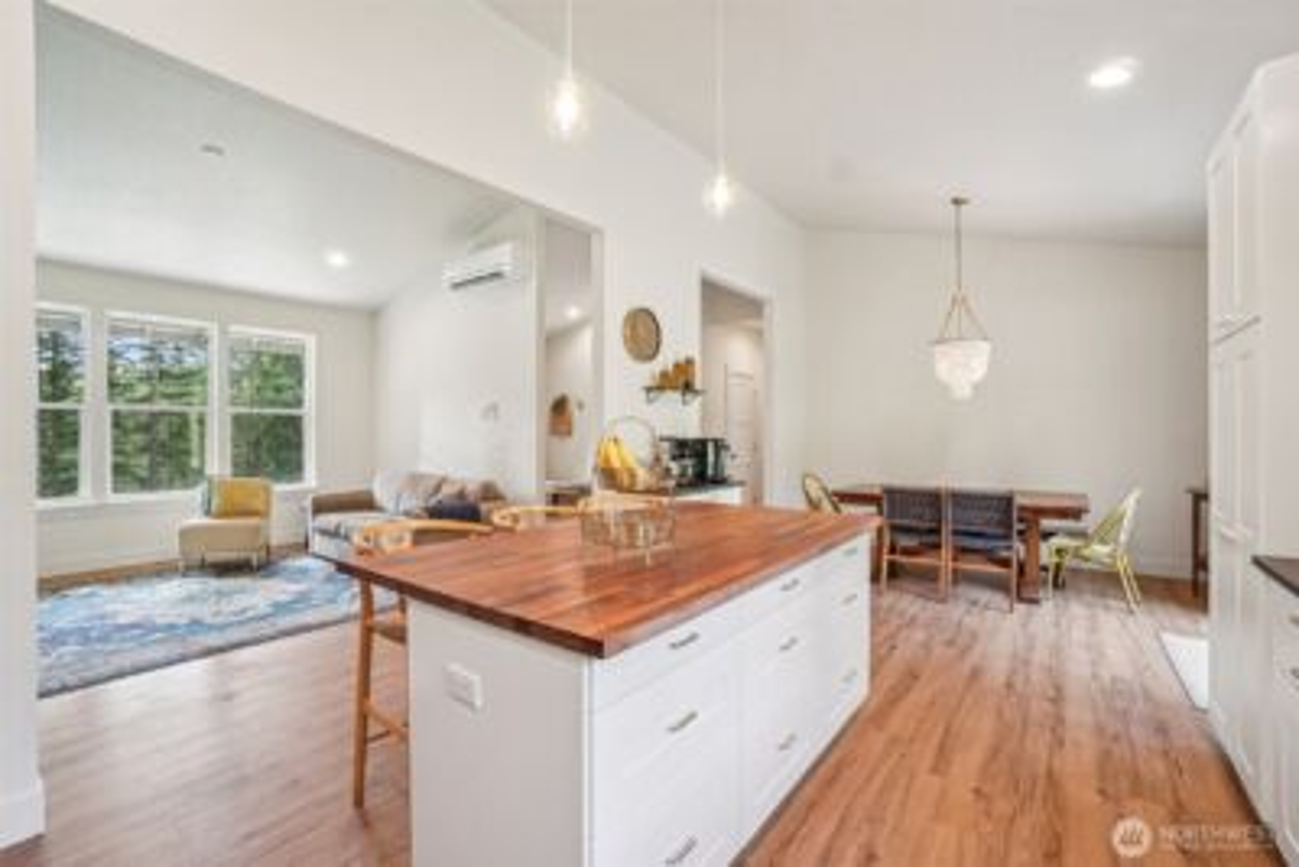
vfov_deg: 77.4
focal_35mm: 15
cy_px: 434
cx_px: 650
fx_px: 541
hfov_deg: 100.4
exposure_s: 1/15
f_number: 8
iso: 400
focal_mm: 10
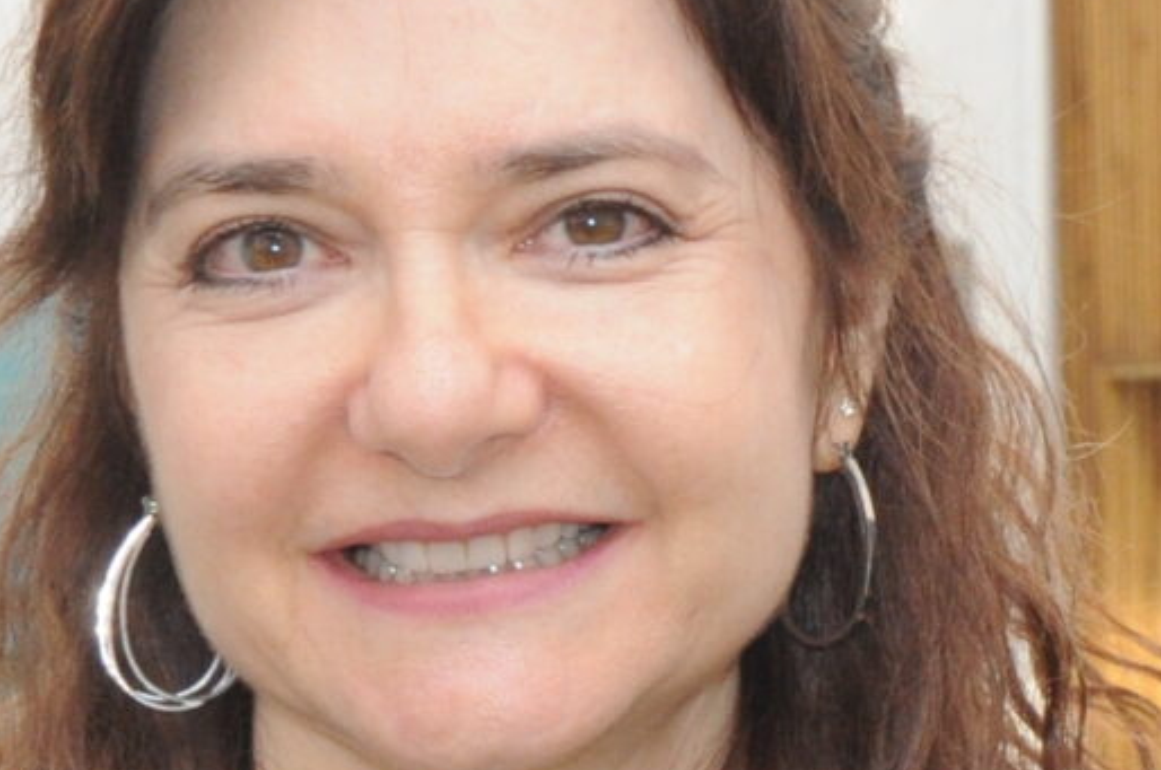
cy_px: 1170
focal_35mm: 284
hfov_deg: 7.2
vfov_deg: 4.8
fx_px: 9145
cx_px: 1175
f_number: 10
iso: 800
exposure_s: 1/200
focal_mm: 38
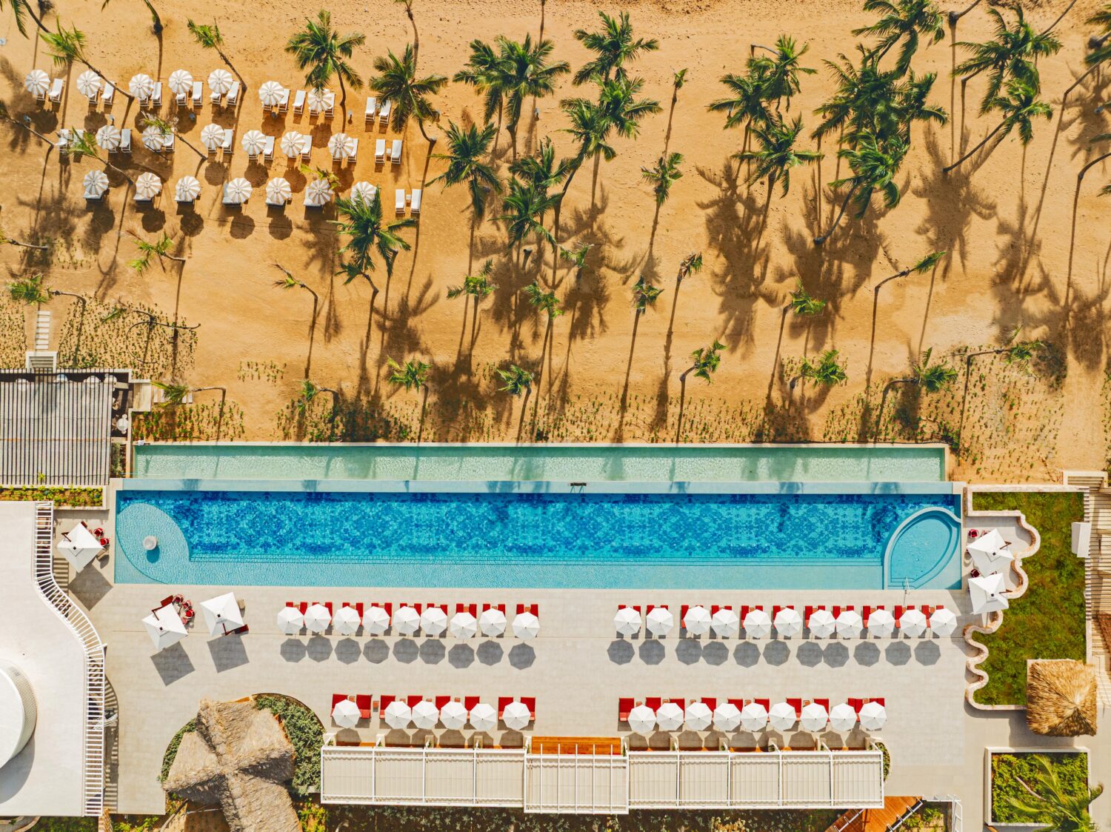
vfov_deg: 56.8
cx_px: 556
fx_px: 770
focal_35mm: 24
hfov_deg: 71.6
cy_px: 416
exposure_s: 1/800
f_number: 5
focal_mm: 12.29
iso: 100
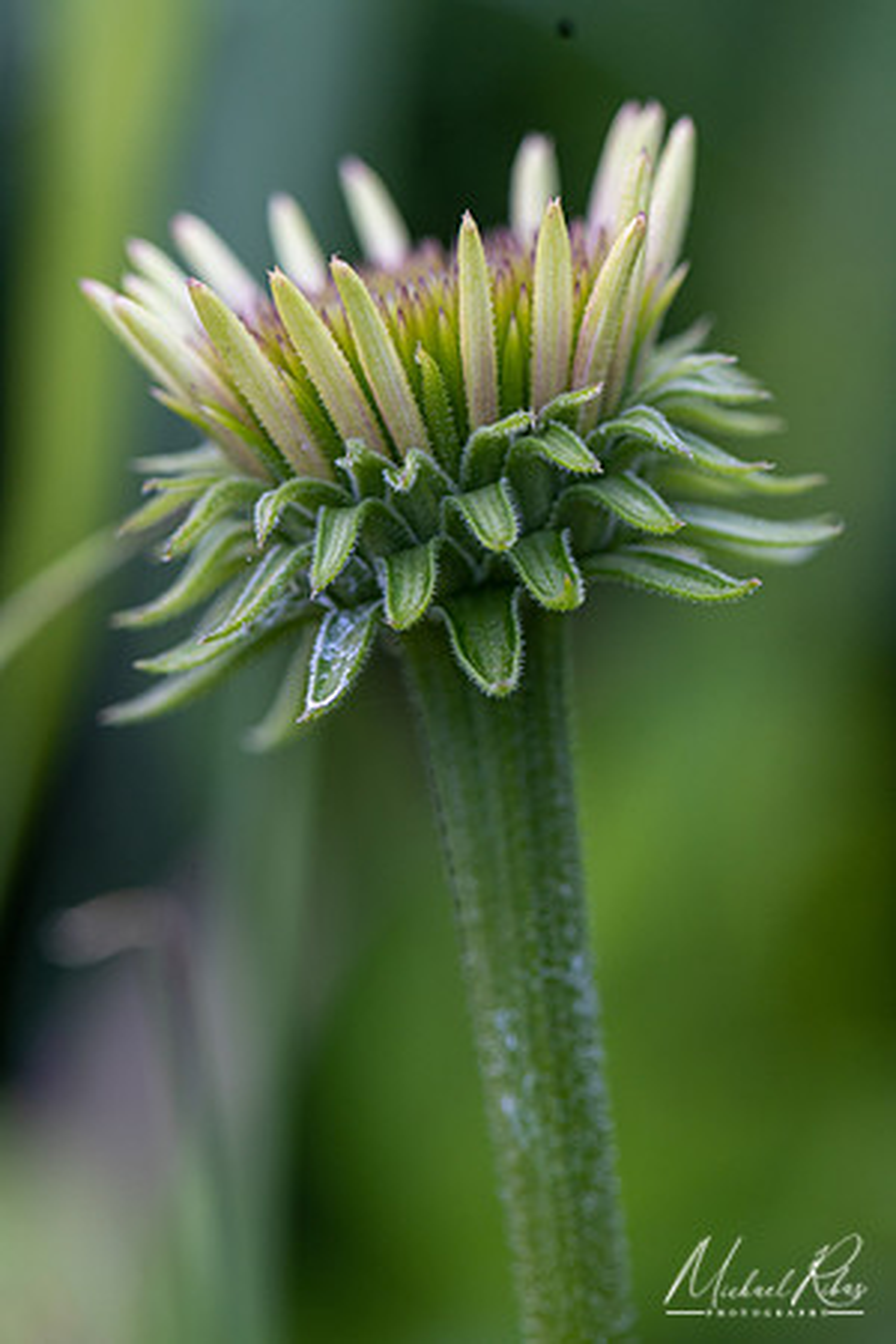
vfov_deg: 13.0
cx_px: 448
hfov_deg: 8.7
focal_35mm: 158
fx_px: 5880
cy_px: 672
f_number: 8
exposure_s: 1/30
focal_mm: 105
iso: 400
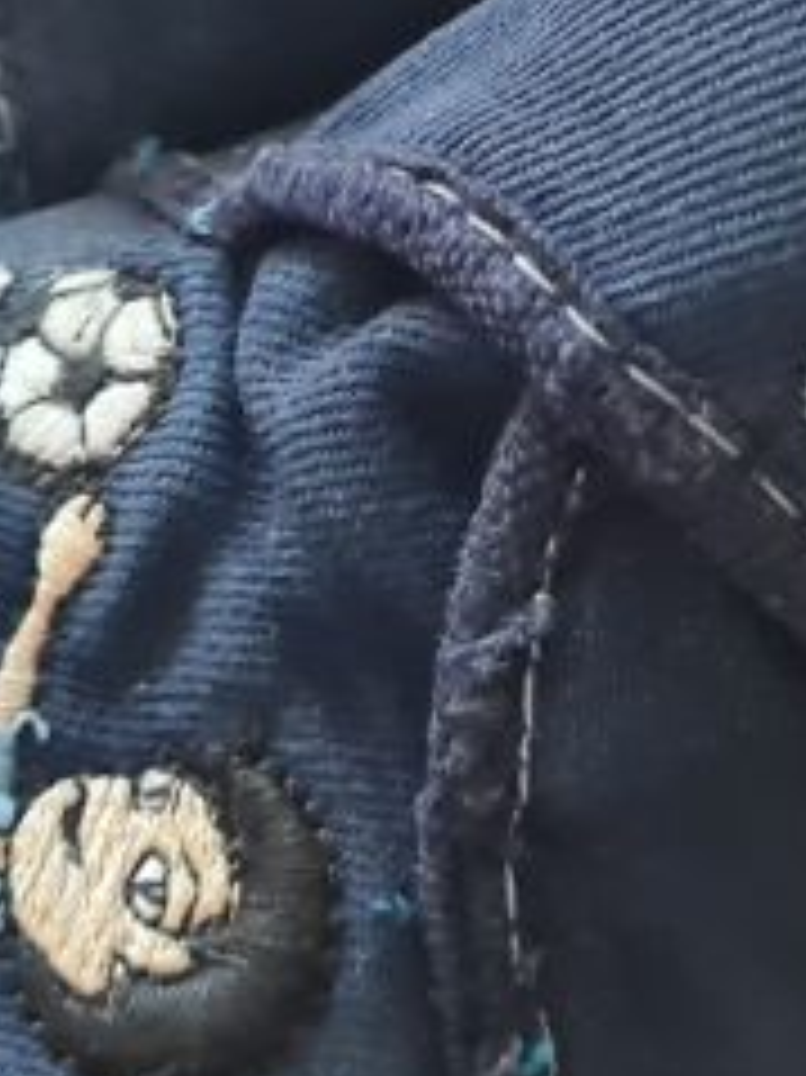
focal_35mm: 109
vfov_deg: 17.8
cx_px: 518
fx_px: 3387
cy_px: 158
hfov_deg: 13.6
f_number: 1.8
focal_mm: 5.4
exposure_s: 1/50
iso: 400
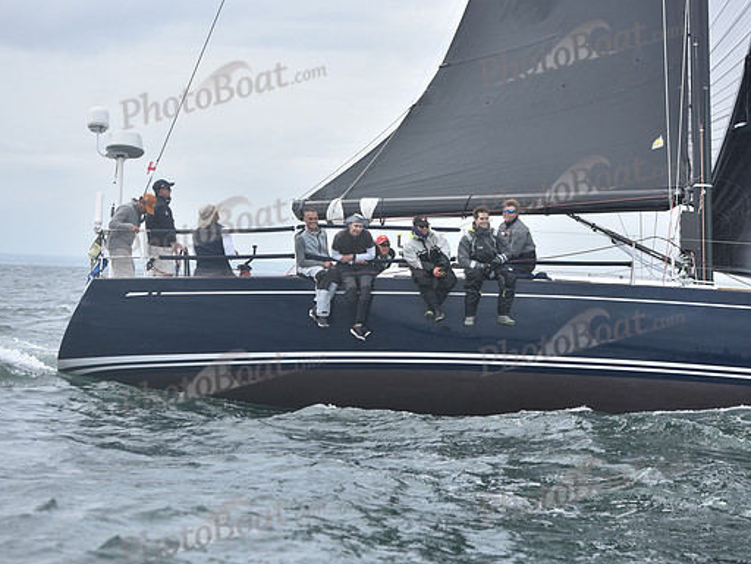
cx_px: 403
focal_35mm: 98
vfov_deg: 15.1
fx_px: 2126
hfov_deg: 20.0
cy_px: 283
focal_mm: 90
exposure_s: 1/1250
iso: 200
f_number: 4
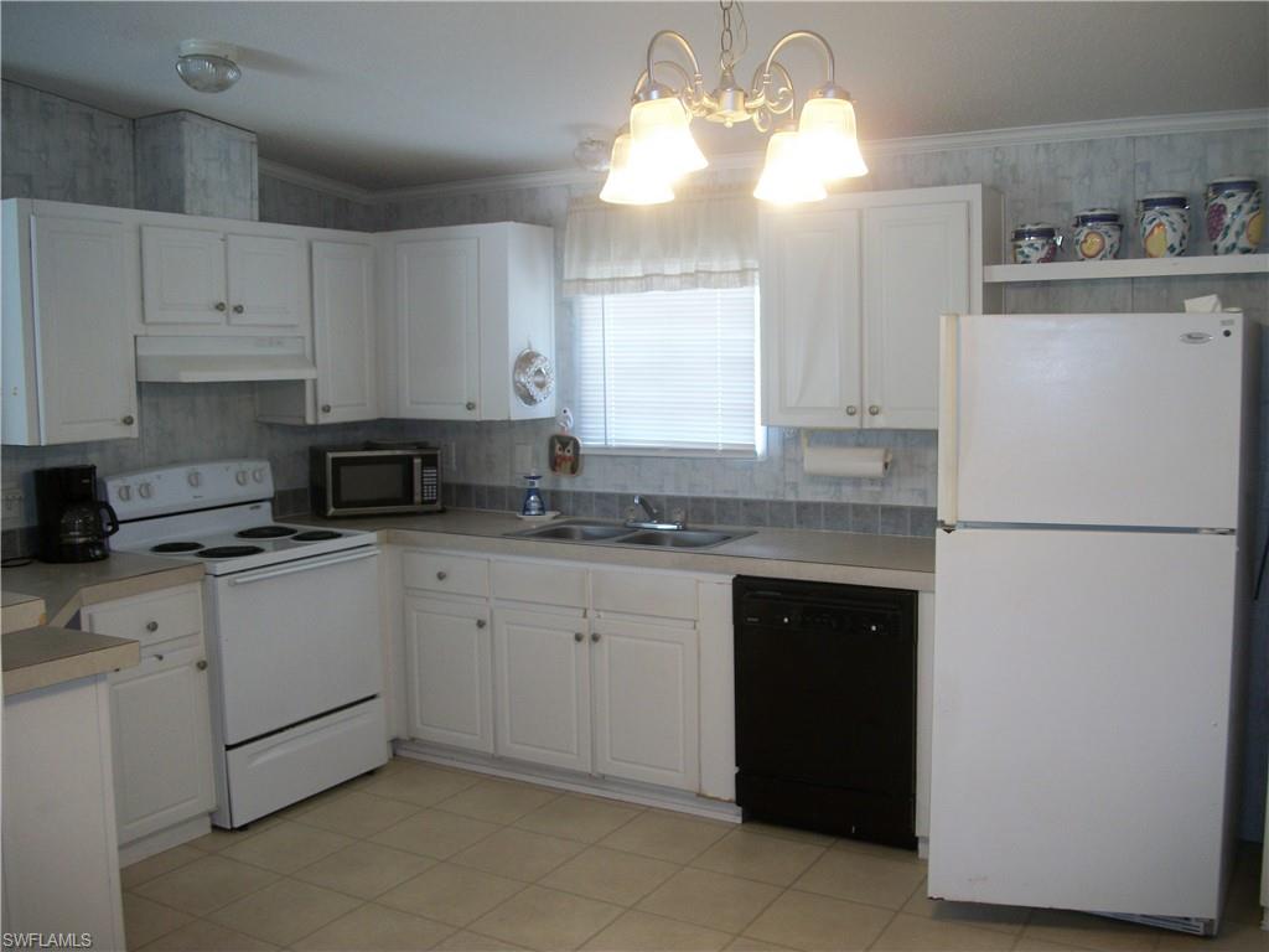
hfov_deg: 56.8
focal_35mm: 32
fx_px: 1173
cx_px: 634
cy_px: 476
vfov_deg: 44.2
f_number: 2.9
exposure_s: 1/30
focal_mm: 5.7
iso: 80
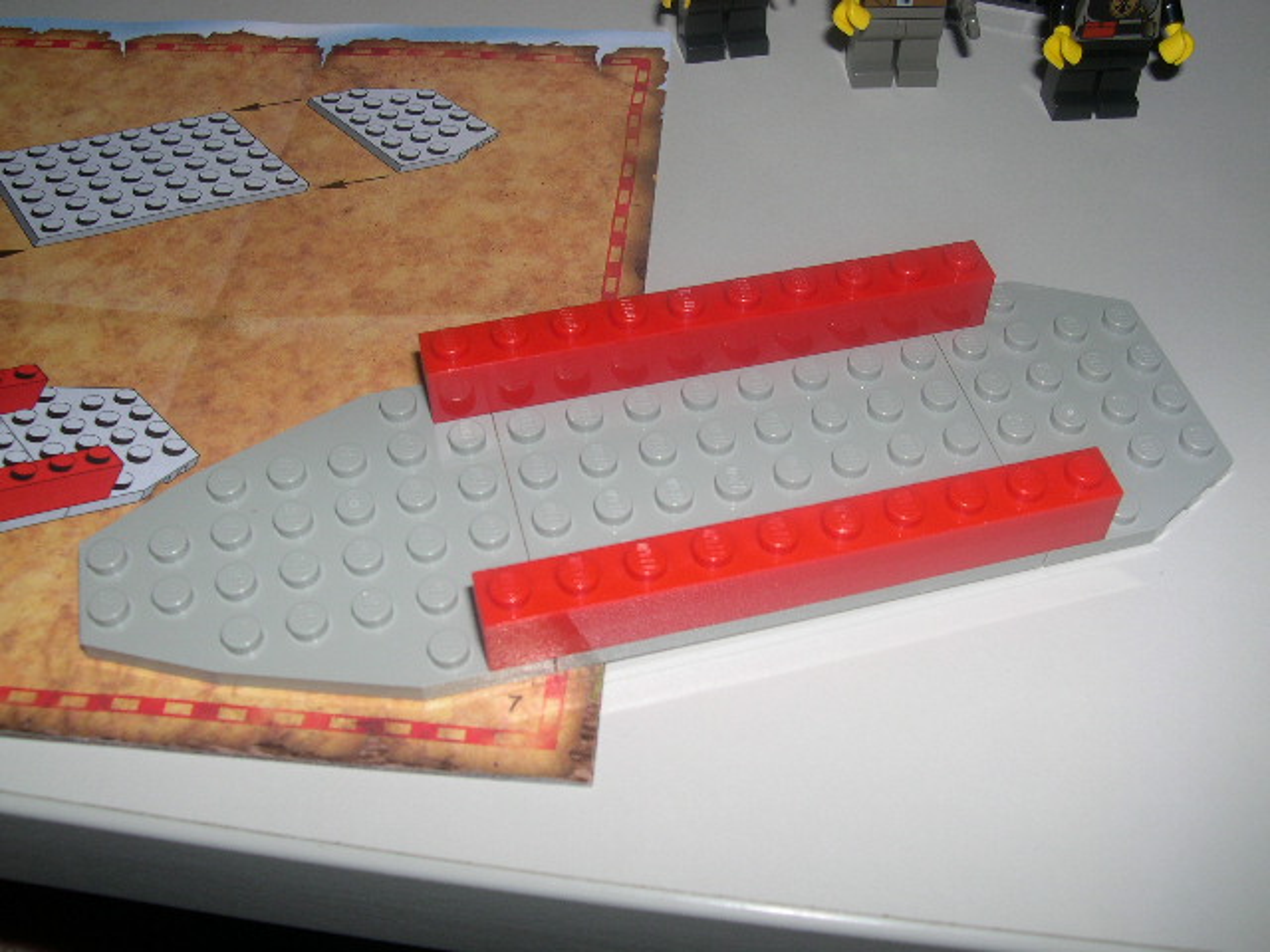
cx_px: 635
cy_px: 476
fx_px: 1394
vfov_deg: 37.7
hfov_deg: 49.0
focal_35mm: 38
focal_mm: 8
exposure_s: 1/60
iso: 100
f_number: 7.6
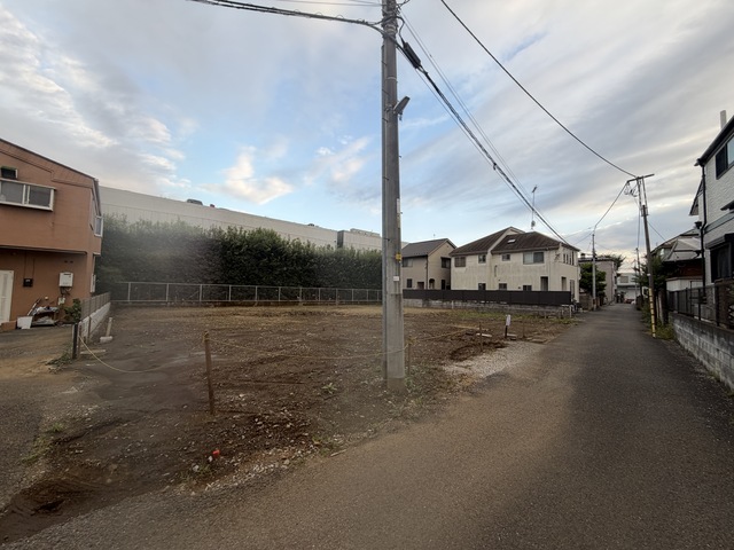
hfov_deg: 102.1
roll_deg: -2.5
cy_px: 275
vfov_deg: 85.7
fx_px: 297
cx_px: 367
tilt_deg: +6.5
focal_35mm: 14
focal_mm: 2.22
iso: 40
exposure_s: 1/244
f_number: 2.2
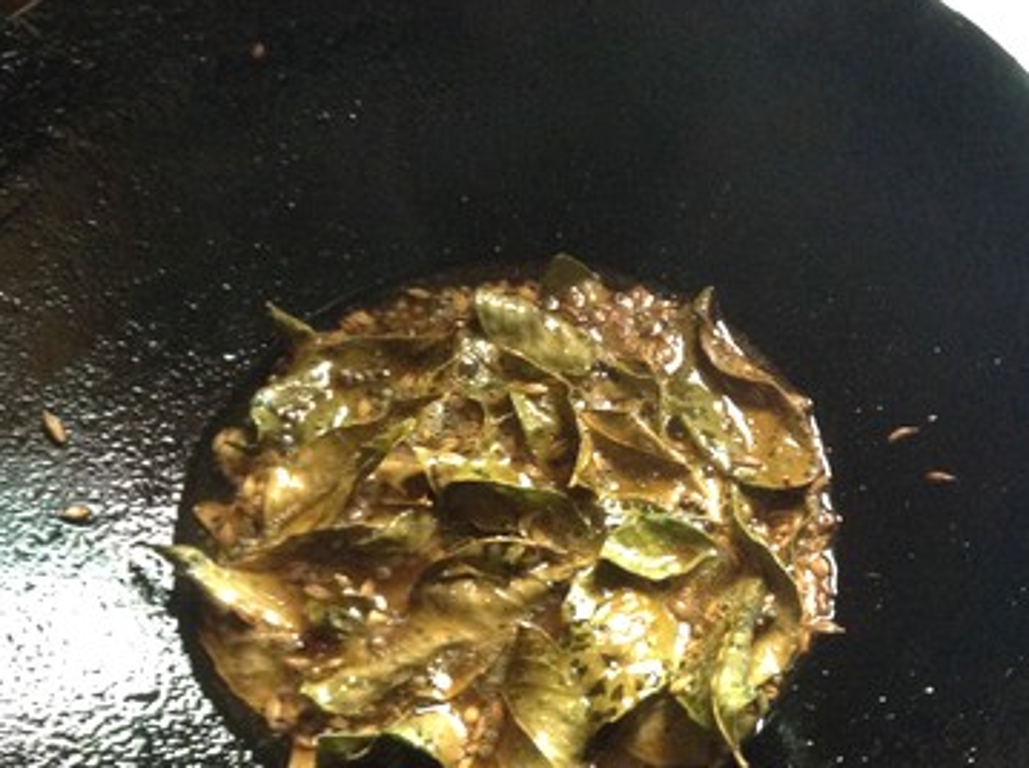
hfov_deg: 41.2
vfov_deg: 31.1
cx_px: 576
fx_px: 1365
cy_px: 523
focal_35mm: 46
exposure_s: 1/15
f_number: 2.4
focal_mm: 3.3
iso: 250
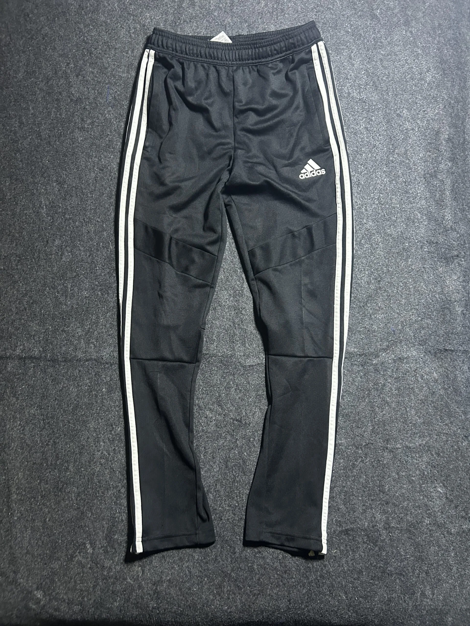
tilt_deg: -58.0
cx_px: 235
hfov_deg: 53.1
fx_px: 471
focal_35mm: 26
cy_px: 313
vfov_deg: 67.3
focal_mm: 5.7
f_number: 1.5
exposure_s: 1/33
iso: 500
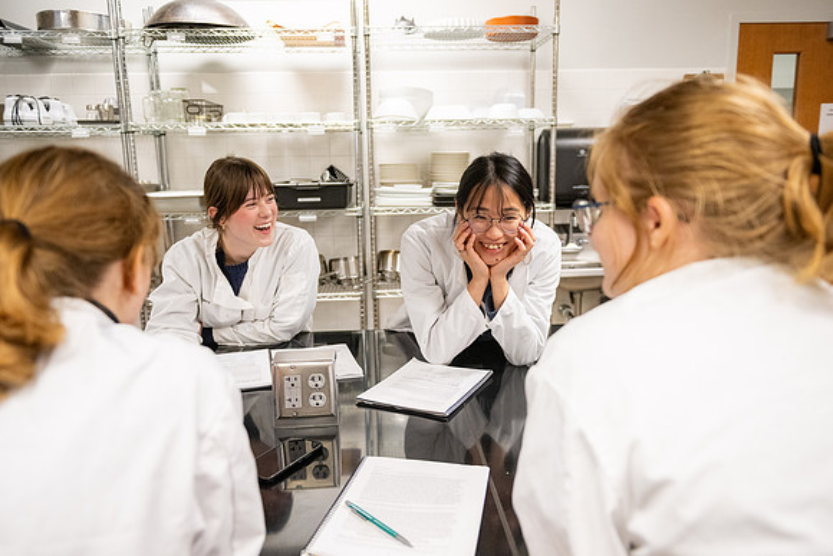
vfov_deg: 48.5
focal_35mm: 27
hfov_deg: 68.0
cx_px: 422
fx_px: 617
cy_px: 278
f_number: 2.8
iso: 2500
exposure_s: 1/320
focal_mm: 26
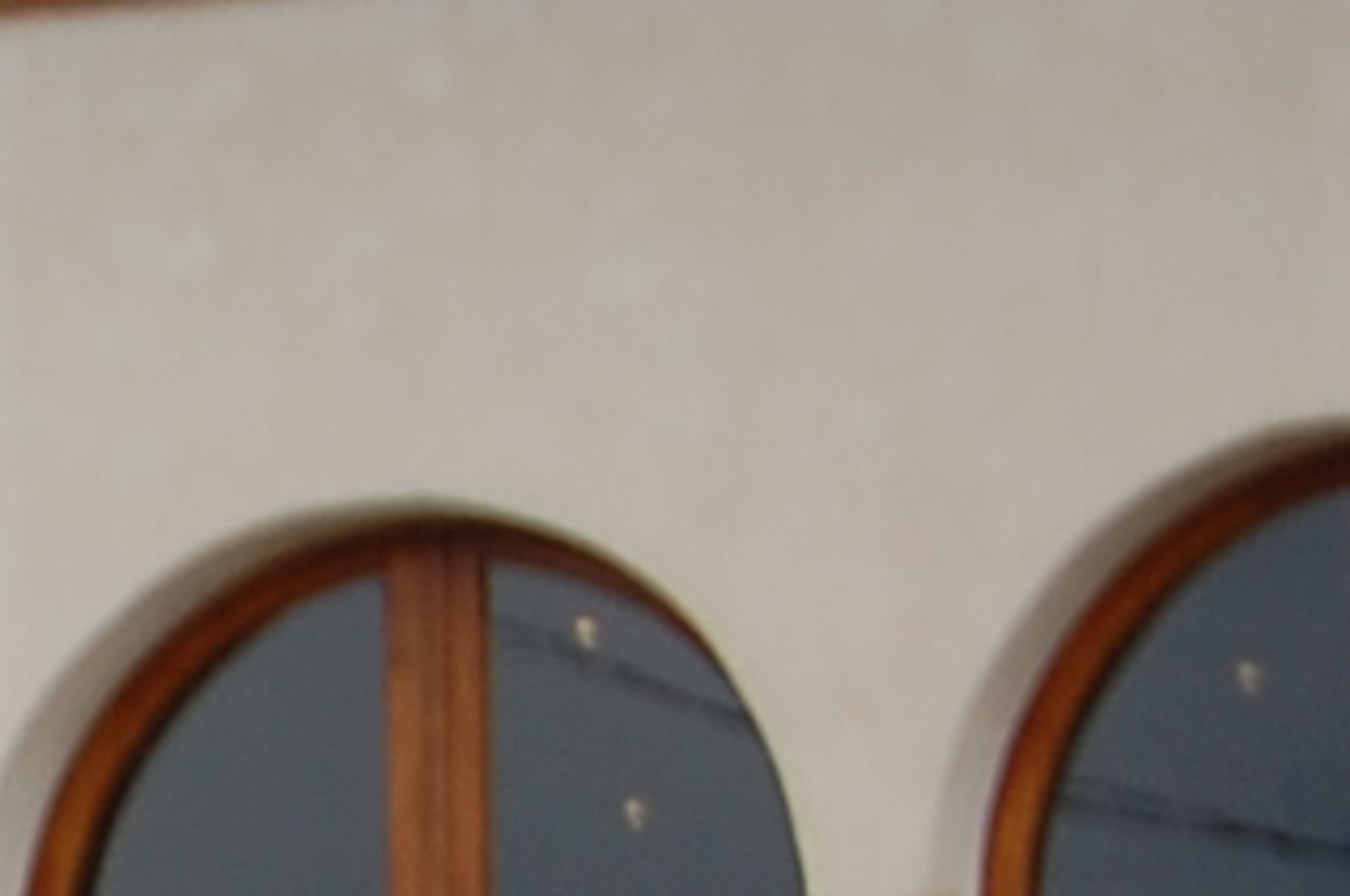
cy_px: 2811
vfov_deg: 2.3
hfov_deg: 3.4
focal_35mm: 586
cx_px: -3311
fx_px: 21925
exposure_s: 1/250
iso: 200
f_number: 8
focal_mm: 55
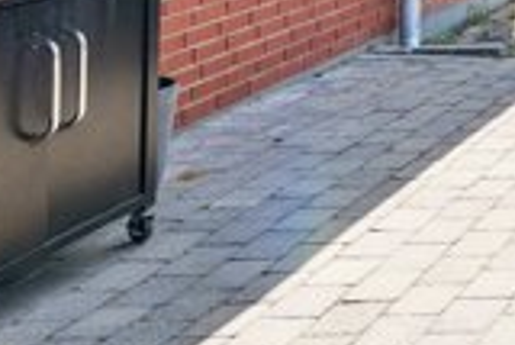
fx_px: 1360
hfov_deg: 16.9
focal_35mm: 95
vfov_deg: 13.1
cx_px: 982
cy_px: -272
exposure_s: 1/640
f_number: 8
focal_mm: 19
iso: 640
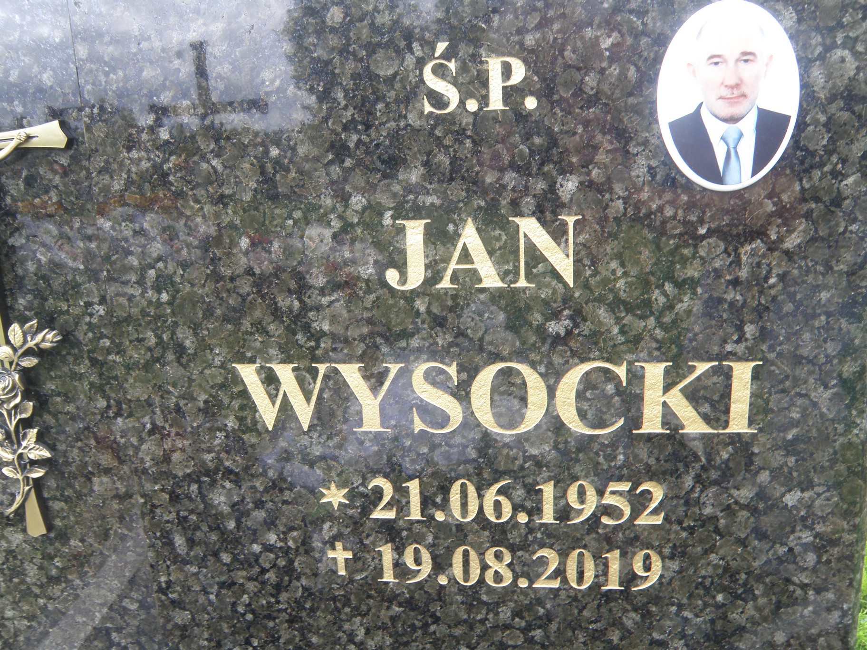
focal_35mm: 29
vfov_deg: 48.2
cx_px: 434
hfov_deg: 61.7
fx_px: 726
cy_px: 325
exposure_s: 1/50
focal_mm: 5.18
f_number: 4.5
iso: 64
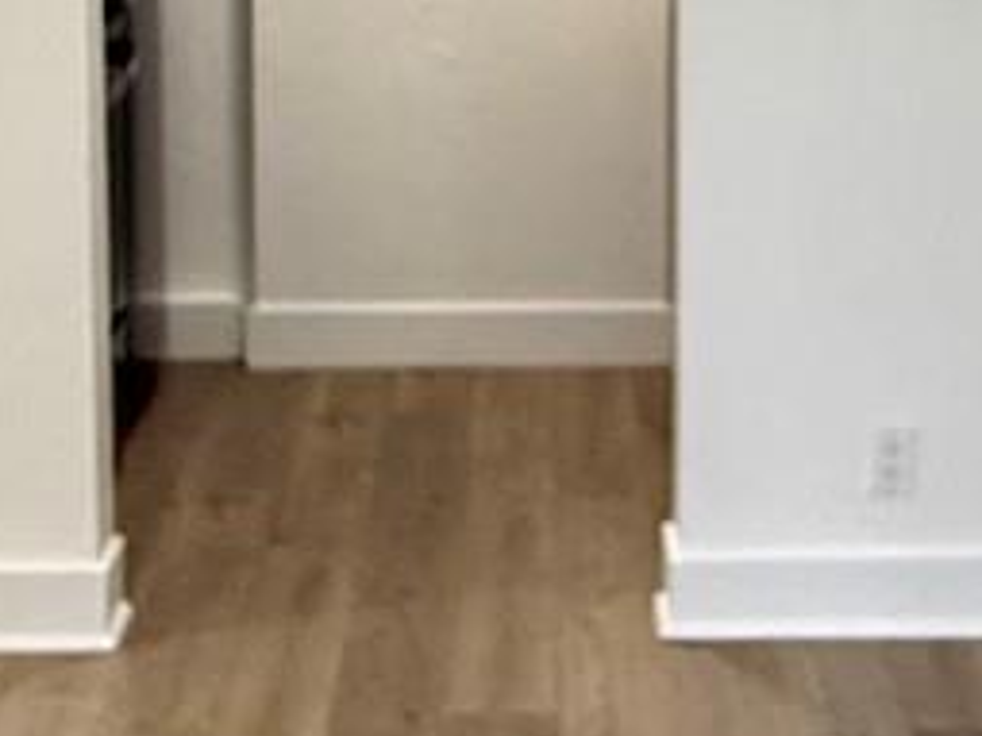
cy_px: -158
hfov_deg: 22.2
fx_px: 2495
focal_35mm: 88
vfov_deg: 16.1
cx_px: 651
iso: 200
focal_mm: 2.22
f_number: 2.2
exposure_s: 1/60
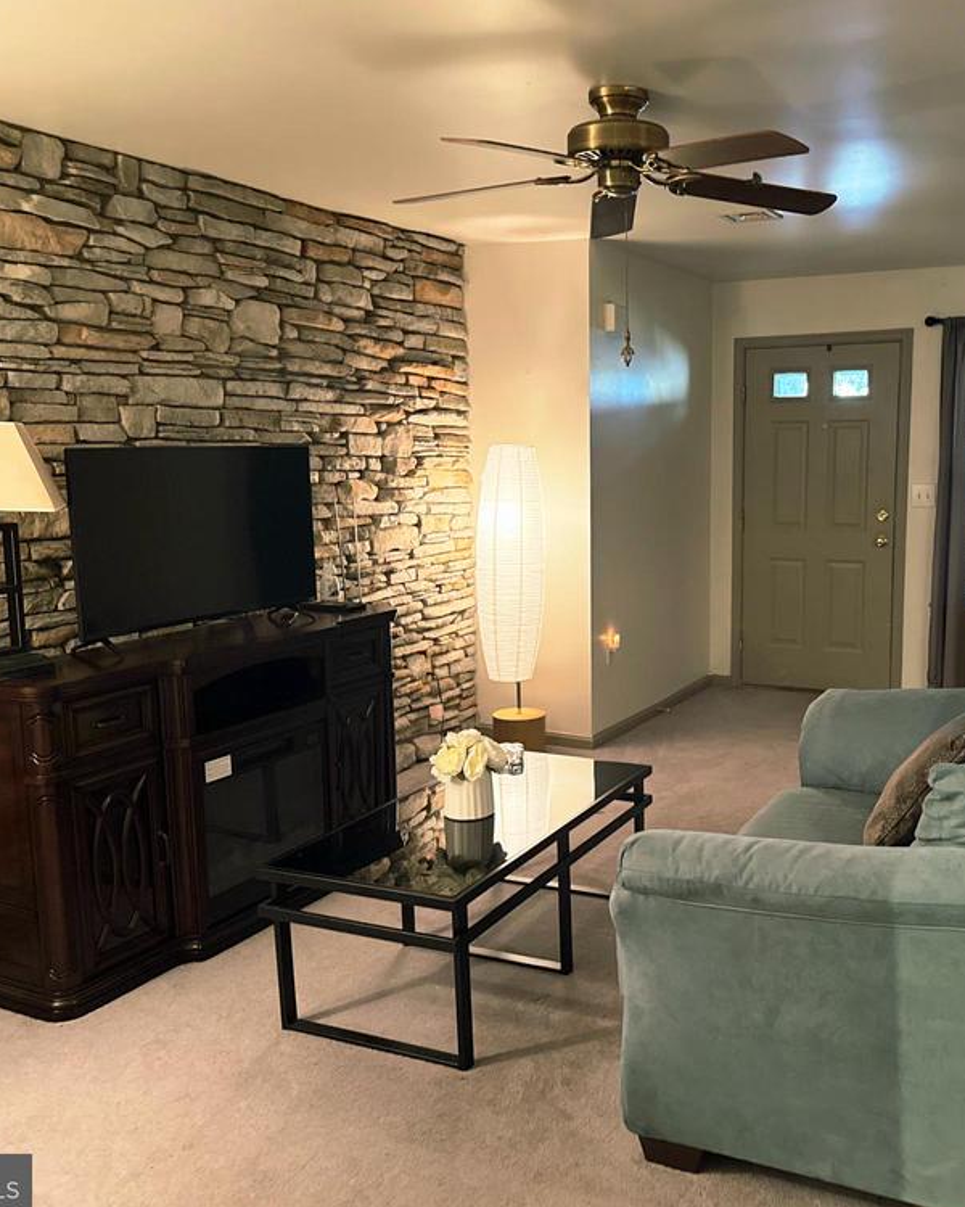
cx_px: 655
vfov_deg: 55.7
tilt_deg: -8.2
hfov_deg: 45.0
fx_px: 1142
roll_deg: +0.8
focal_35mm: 32
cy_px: 602
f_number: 1.78
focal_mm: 6.76
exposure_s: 1/60.2
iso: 800
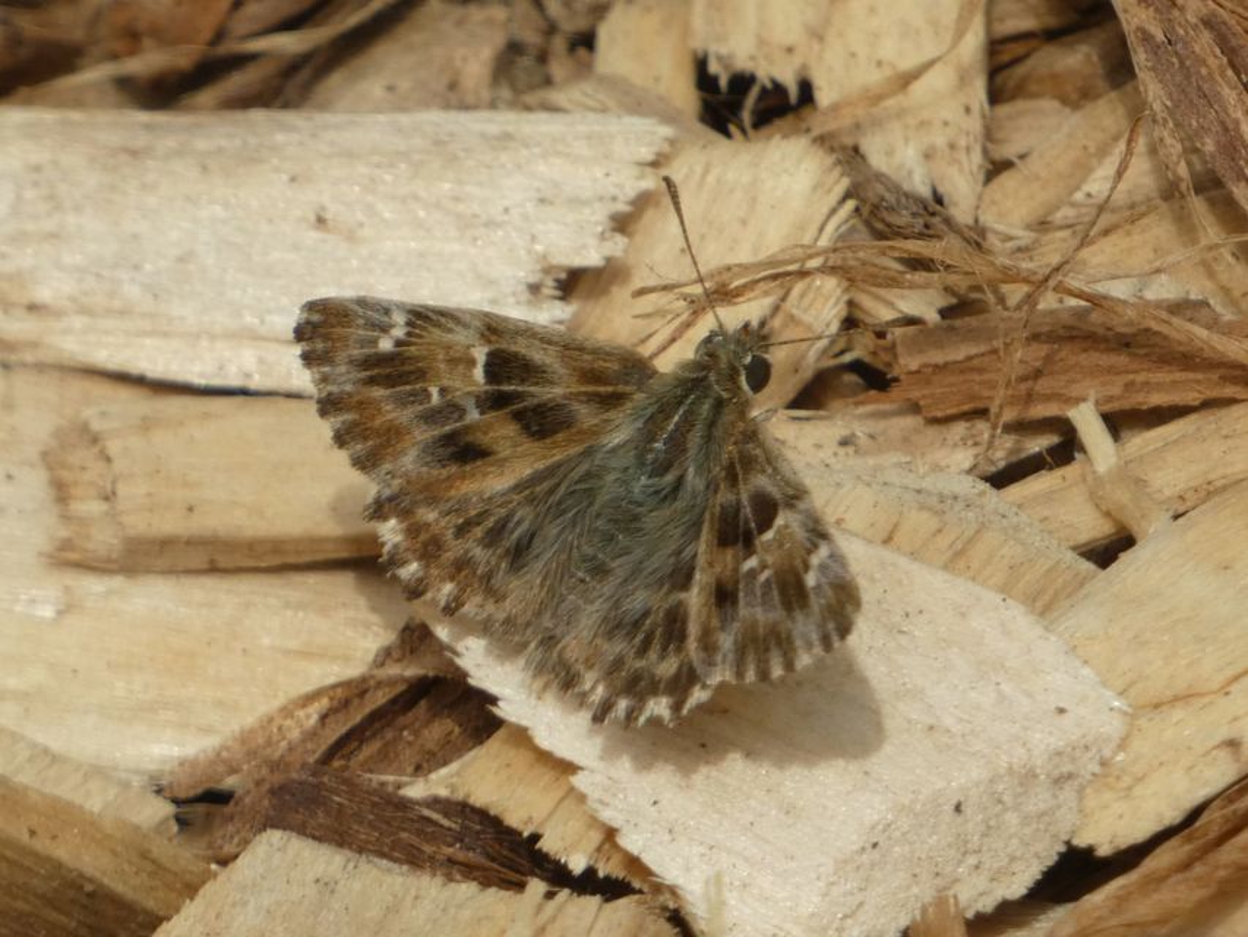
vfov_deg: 1.9
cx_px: 624
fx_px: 28053
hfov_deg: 2.5
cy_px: 468
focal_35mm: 778
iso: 80
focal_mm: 139.4
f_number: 5.6
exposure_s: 1/250
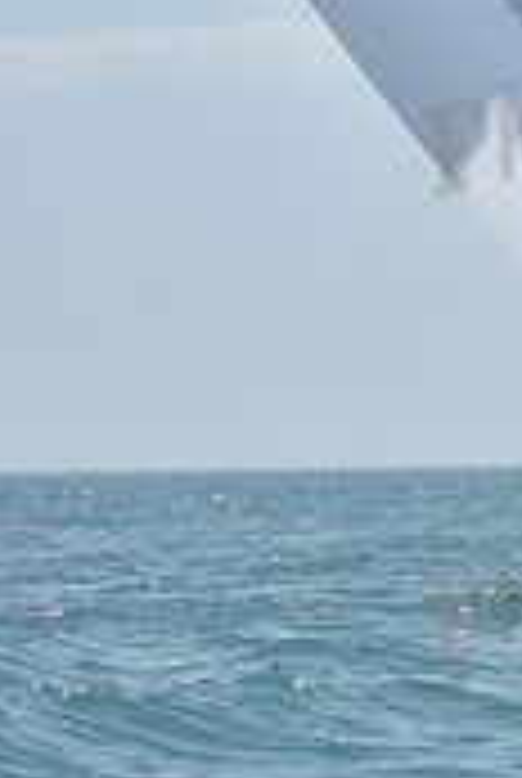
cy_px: 250
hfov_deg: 5.3
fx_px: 5437
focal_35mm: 251
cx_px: 1296
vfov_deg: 8.2
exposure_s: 1/1250
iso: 250
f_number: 9
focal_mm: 75
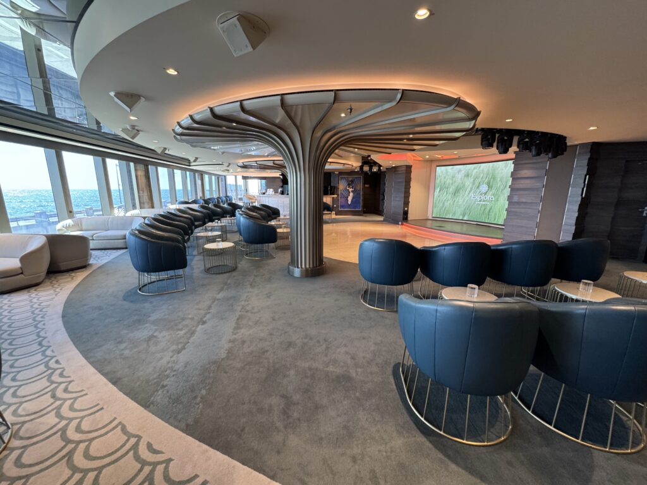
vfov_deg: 85.7
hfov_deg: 102.1
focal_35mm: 14
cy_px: 242
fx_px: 262
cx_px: 324
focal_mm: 2.22
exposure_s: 1/83
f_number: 2.2
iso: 250
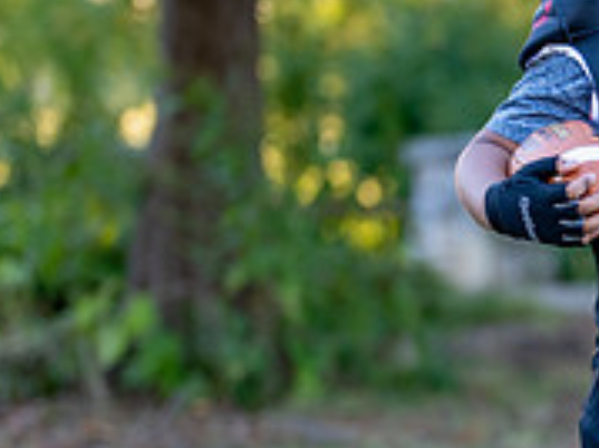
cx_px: 760
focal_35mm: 199
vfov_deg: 7.4
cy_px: 341
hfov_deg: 9.8
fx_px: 3441
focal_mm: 50
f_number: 1.2
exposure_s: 1/500
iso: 100
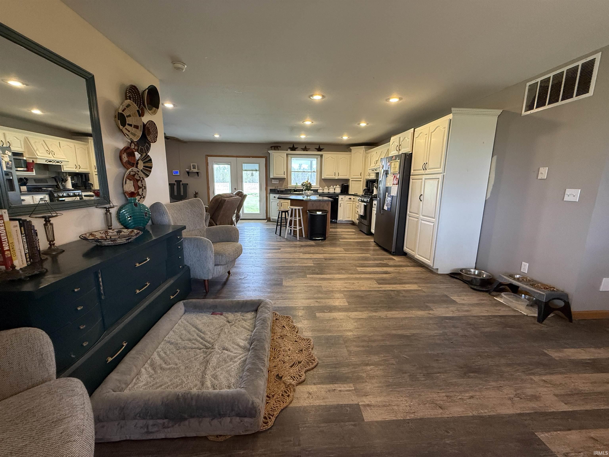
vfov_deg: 85.7
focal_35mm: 14
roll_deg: -1.4
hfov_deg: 102.1
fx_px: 246
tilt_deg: -10.4
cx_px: 304
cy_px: 228
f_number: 2.2
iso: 320
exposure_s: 1/120
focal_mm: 2.22
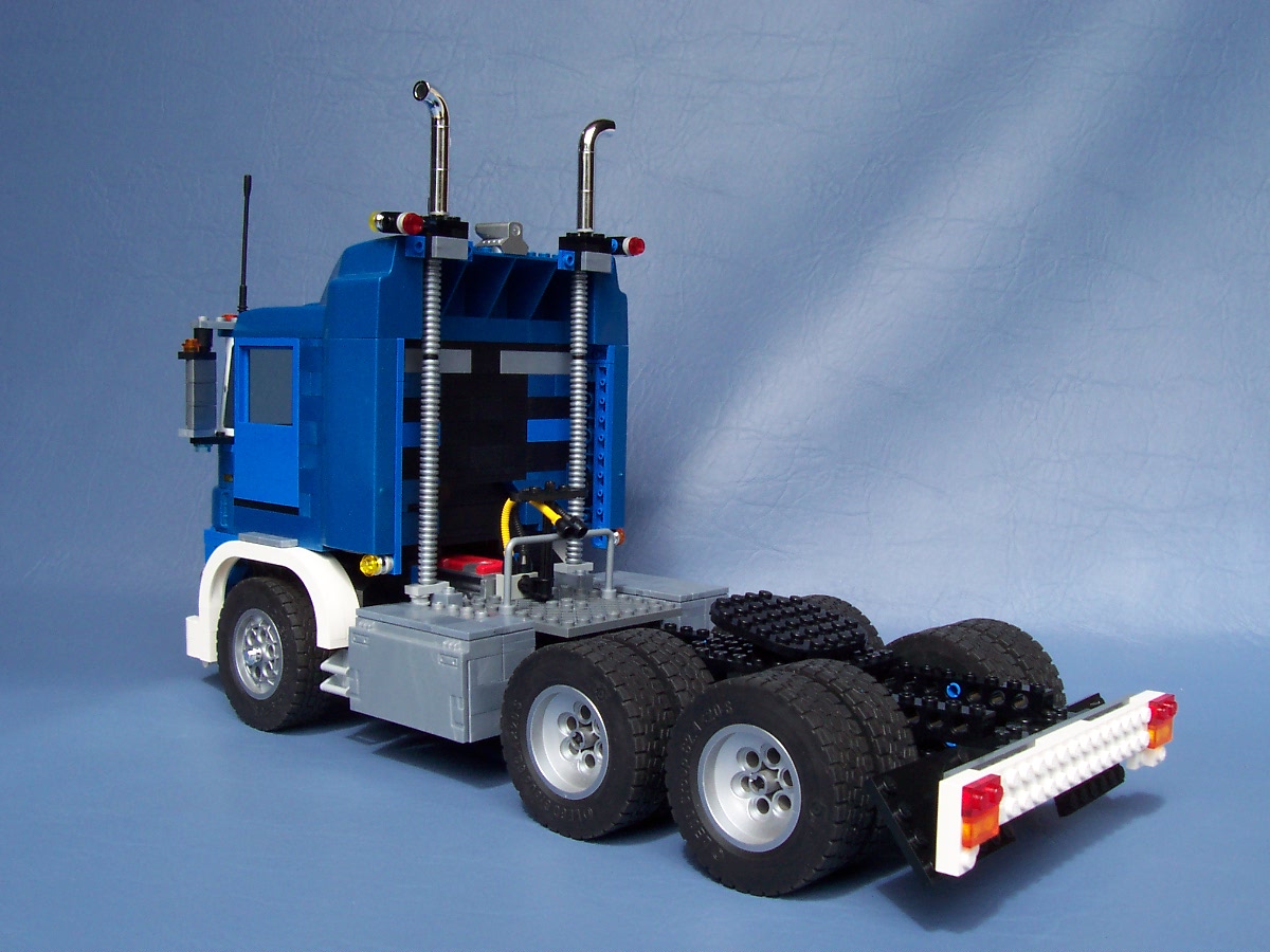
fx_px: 1357
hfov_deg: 50.1
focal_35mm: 37
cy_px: 476
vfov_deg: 38.7
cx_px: 635
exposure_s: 1/250
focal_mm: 5.6
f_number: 5.6
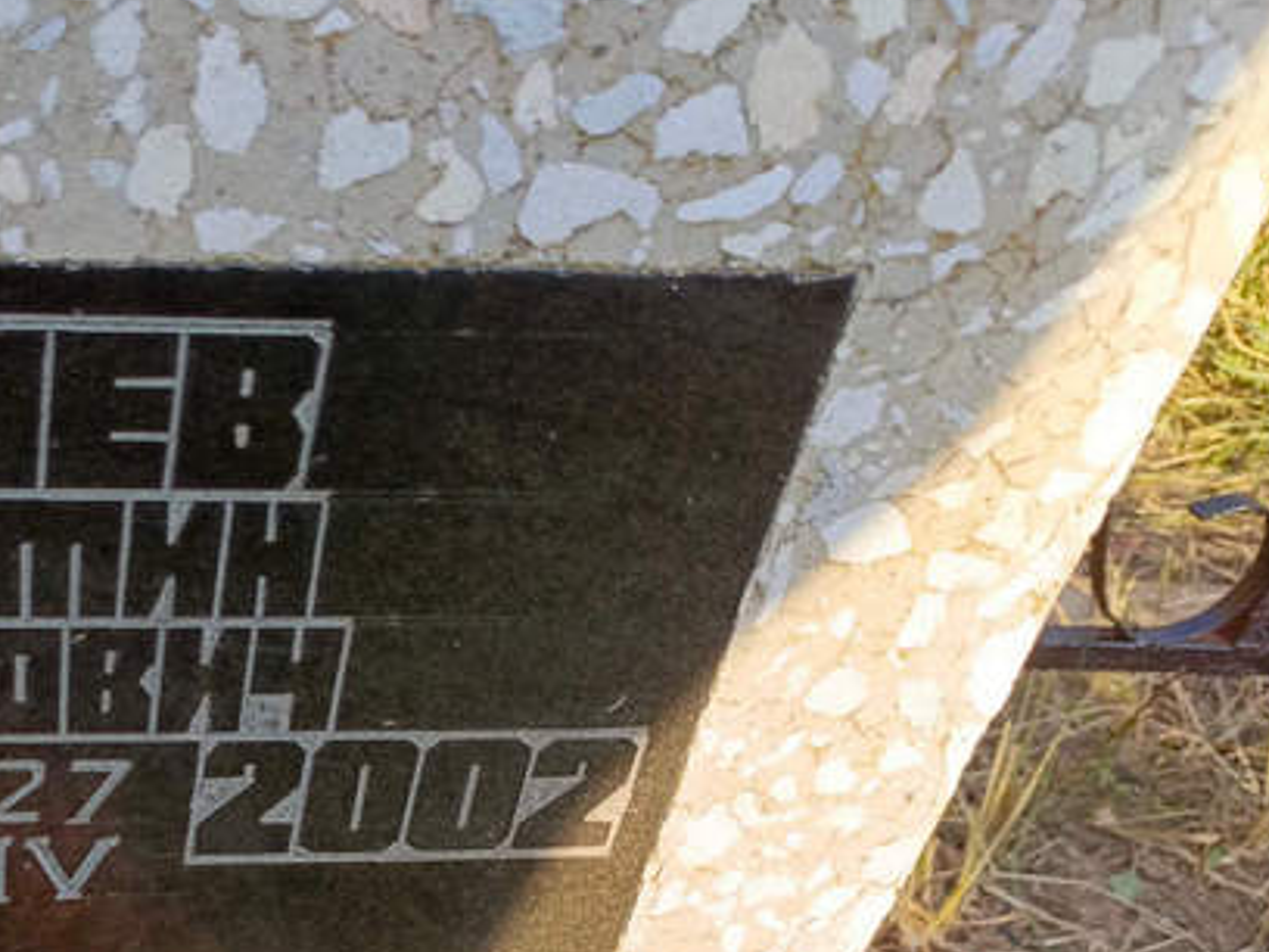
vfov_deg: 28.5
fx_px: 1796
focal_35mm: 49
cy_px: 859
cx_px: 40
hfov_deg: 35.7
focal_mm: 4.76
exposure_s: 1/267
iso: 108
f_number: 1.69
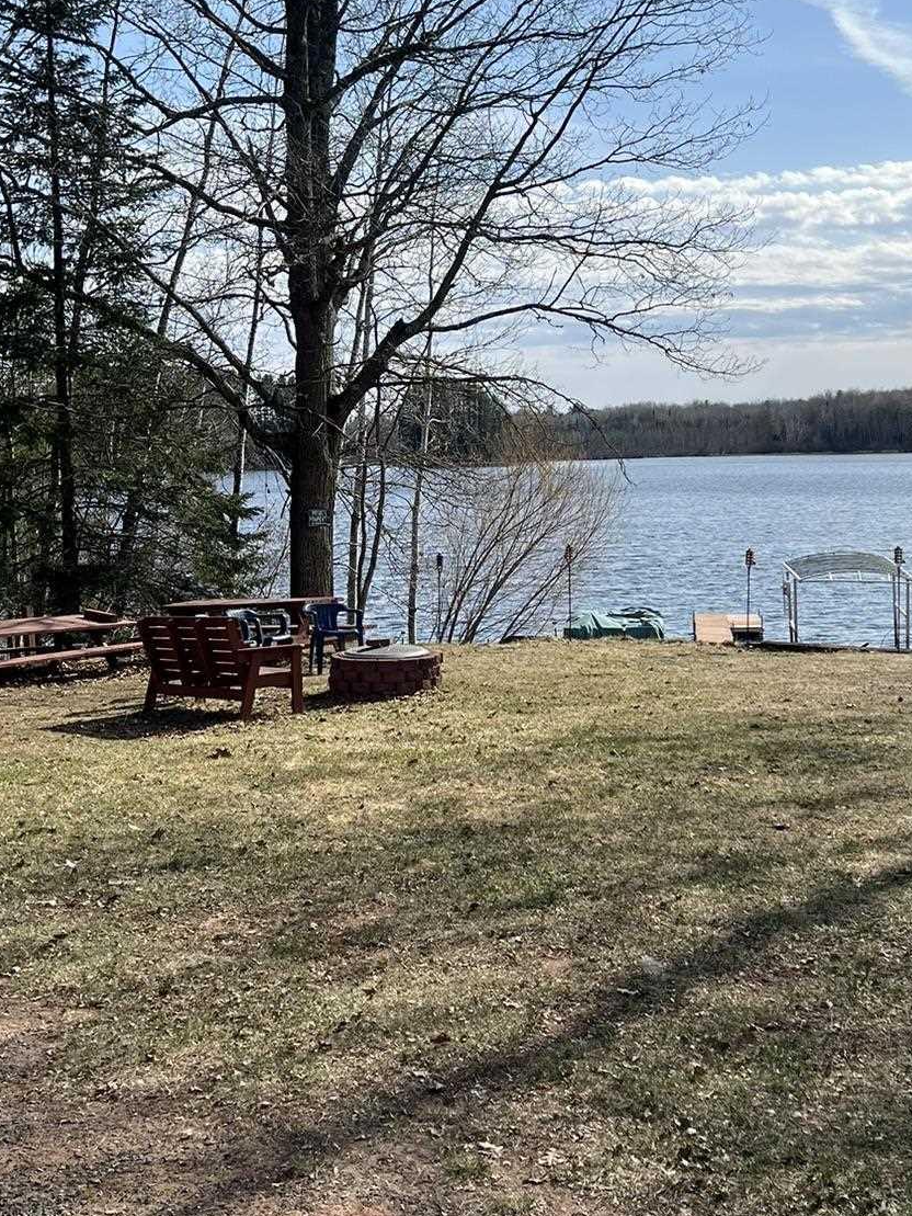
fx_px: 1686
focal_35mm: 48
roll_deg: +1.2
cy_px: 502
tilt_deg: -1.3
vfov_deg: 39.5
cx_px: 537
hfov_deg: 30.2
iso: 50
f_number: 1.5
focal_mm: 5.7
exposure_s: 1/5882
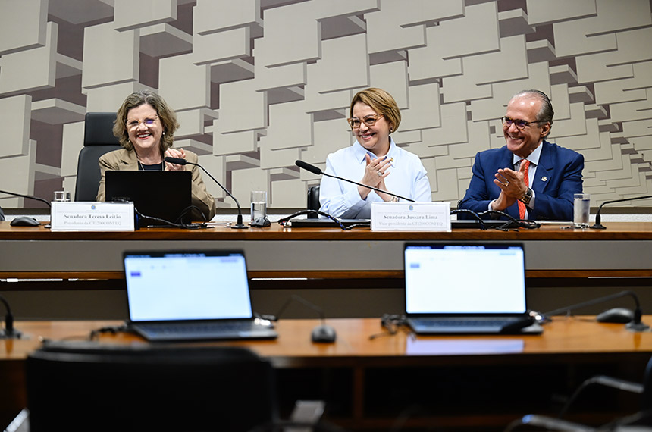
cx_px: 326
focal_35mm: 92
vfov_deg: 14.8
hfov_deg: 22.2
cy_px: 216
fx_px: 1663
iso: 1250
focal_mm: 92
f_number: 2.8
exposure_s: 1/200
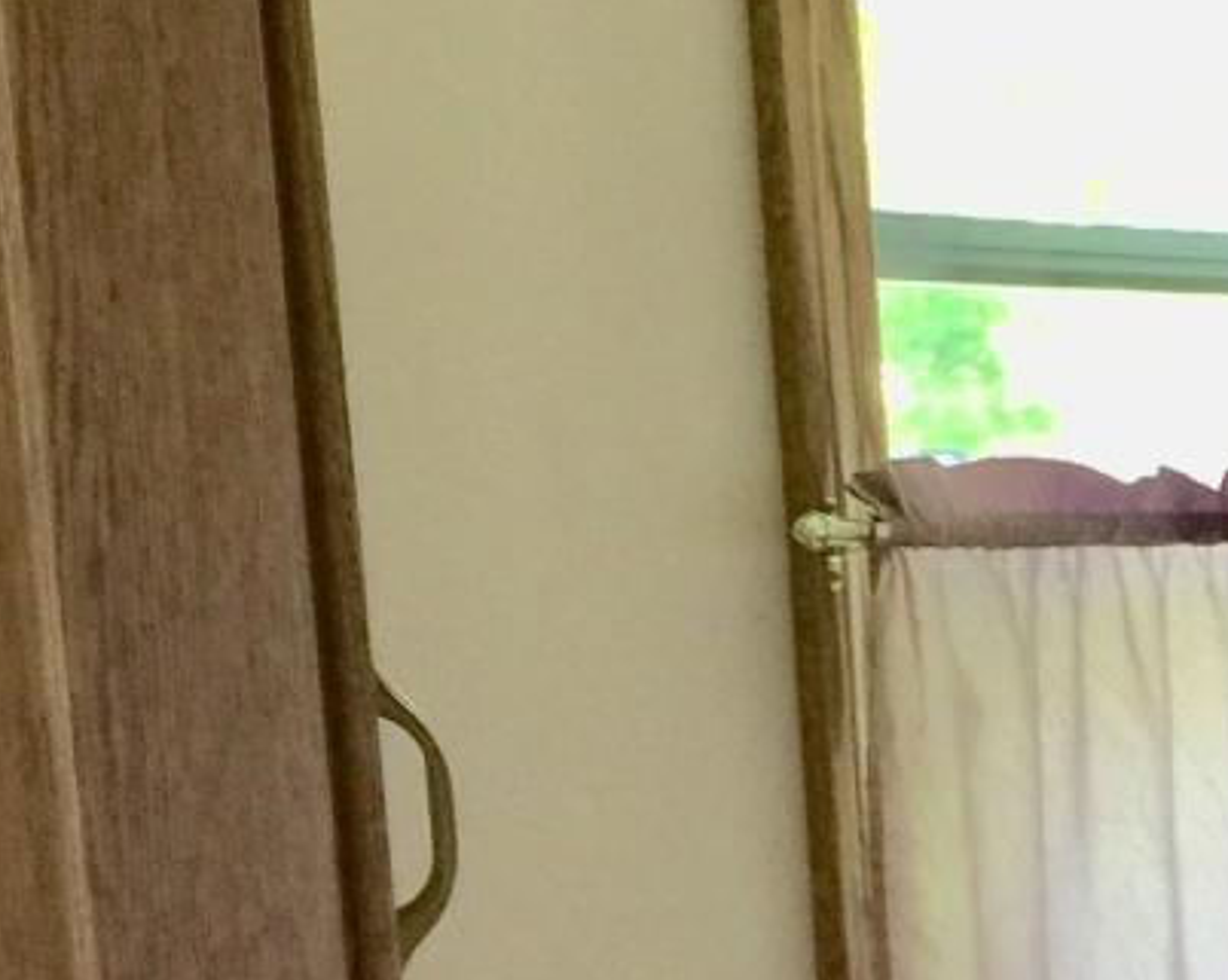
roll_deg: +0.9
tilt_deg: -10.3
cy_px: 1426
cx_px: 2193
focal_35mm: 141
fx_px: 5121
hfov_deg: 12.5
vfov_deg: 10.6
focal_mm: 4.15
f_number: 2.2
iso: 50
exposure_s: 1/15
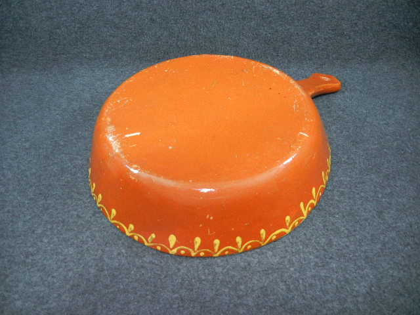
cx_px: 210
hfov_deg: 60.0
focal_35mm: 30
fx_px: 364
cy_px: 158
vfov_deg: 46.8
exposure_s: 1/30
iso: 505
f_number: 3.5
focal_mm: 5.4
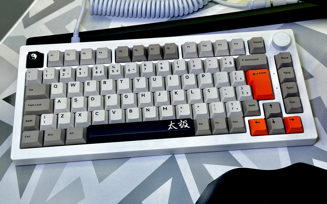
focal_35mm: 51
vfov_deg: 25.3
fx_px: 454
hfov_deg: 39.6
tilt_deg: -53.9
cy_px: 83
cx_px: 164
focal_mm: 6.86
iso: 80
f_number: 1.78
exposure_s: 1/117
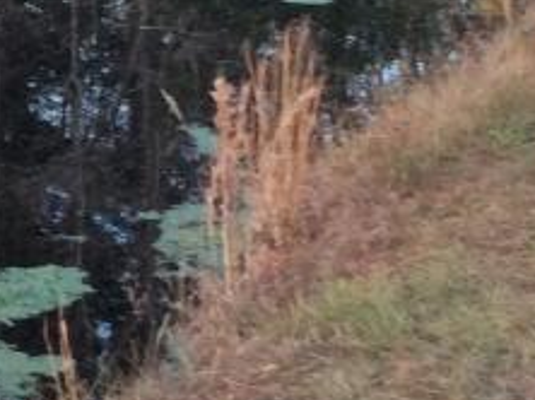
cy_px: -65
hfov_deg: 12.1
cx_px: -472
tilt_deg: -6.6
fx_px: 2285
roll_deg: +1.0
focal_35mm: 148
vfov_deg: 9.9
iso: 100
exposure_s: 1/24
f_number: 2.4
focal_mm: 3.3
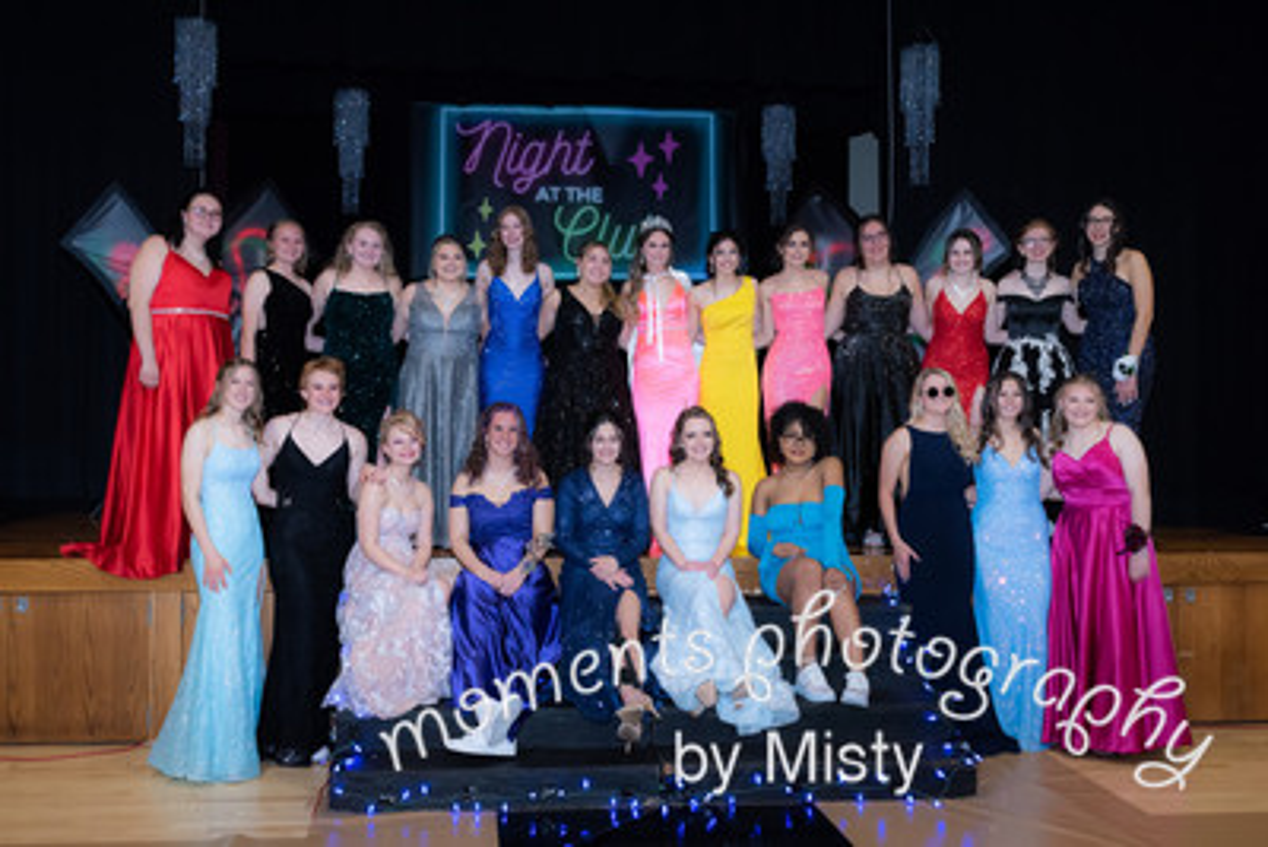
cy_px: 437
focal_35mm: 35
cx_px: 592
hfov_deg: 54.3
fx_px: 1234
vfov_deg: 37.9
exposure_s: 1/125
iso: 2000
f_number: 6.3
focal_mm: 32
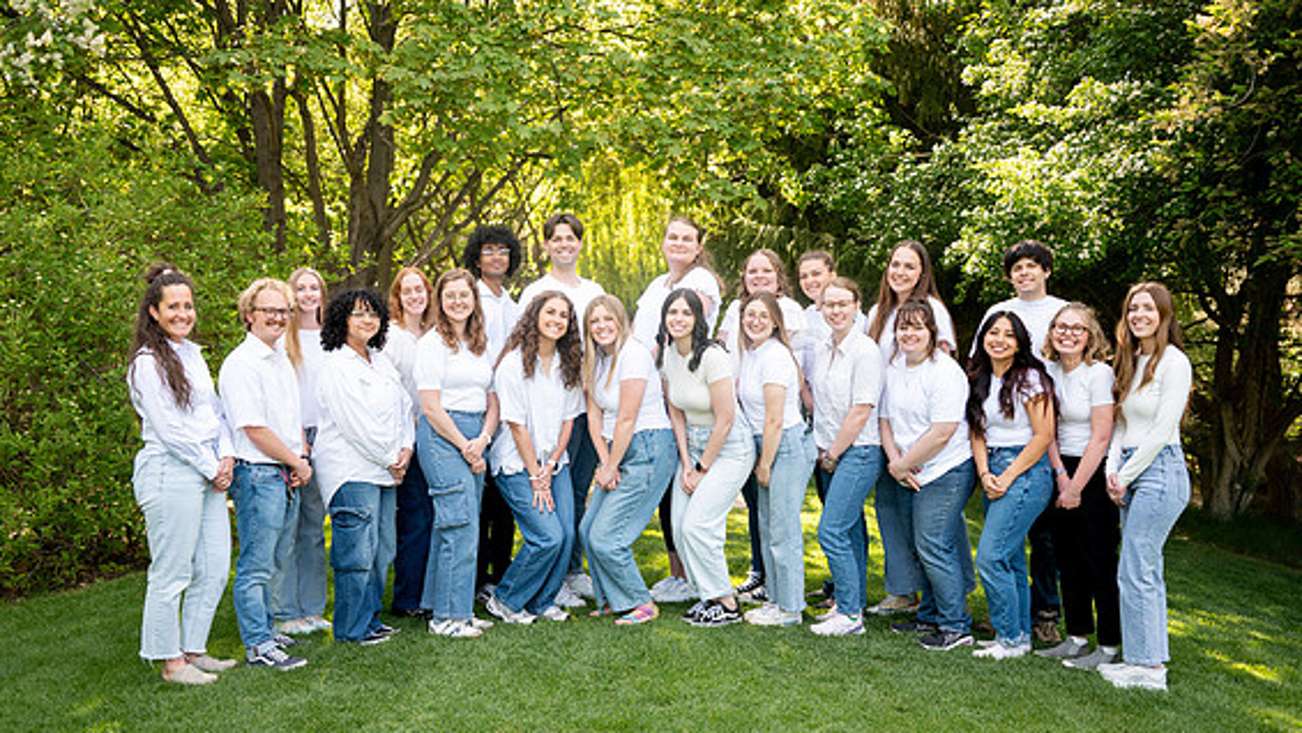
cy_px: 428
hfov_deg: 52.8
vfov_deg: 31.1
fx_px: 1312
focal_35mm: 38
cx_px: 632
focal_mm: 34
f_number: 3.8
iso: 320
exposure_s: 1/250
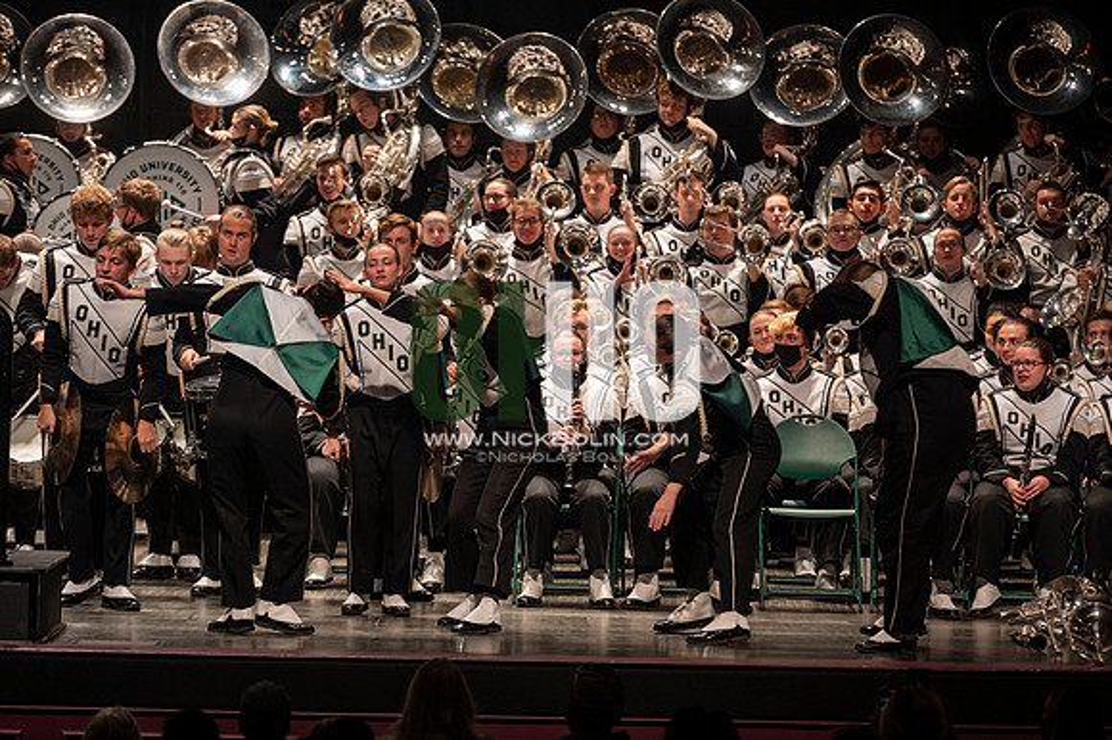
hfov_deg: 10.3
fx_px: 6174
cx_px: 556
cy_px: 370
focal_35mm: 200
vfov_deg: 6.9
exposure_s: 1/500
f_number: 3.5
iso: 1250
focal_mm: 200
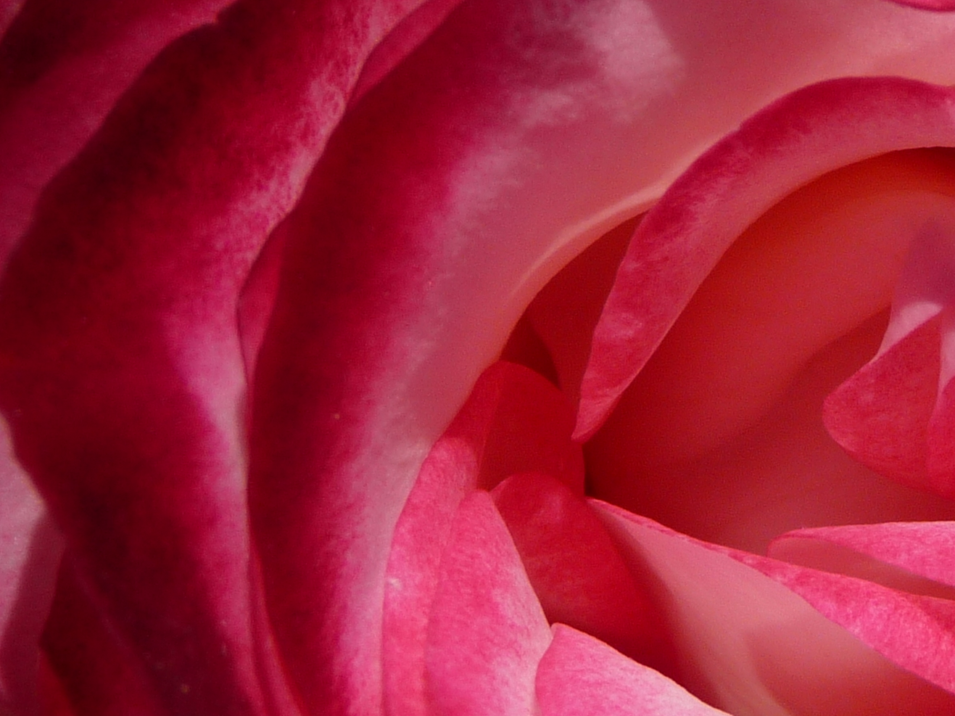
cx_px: 973
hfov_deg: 18.2
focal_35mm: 105
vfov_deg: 14.1
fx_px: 2896
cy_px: 404
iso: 100
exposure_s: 1/400
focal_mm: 6.7
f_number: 9
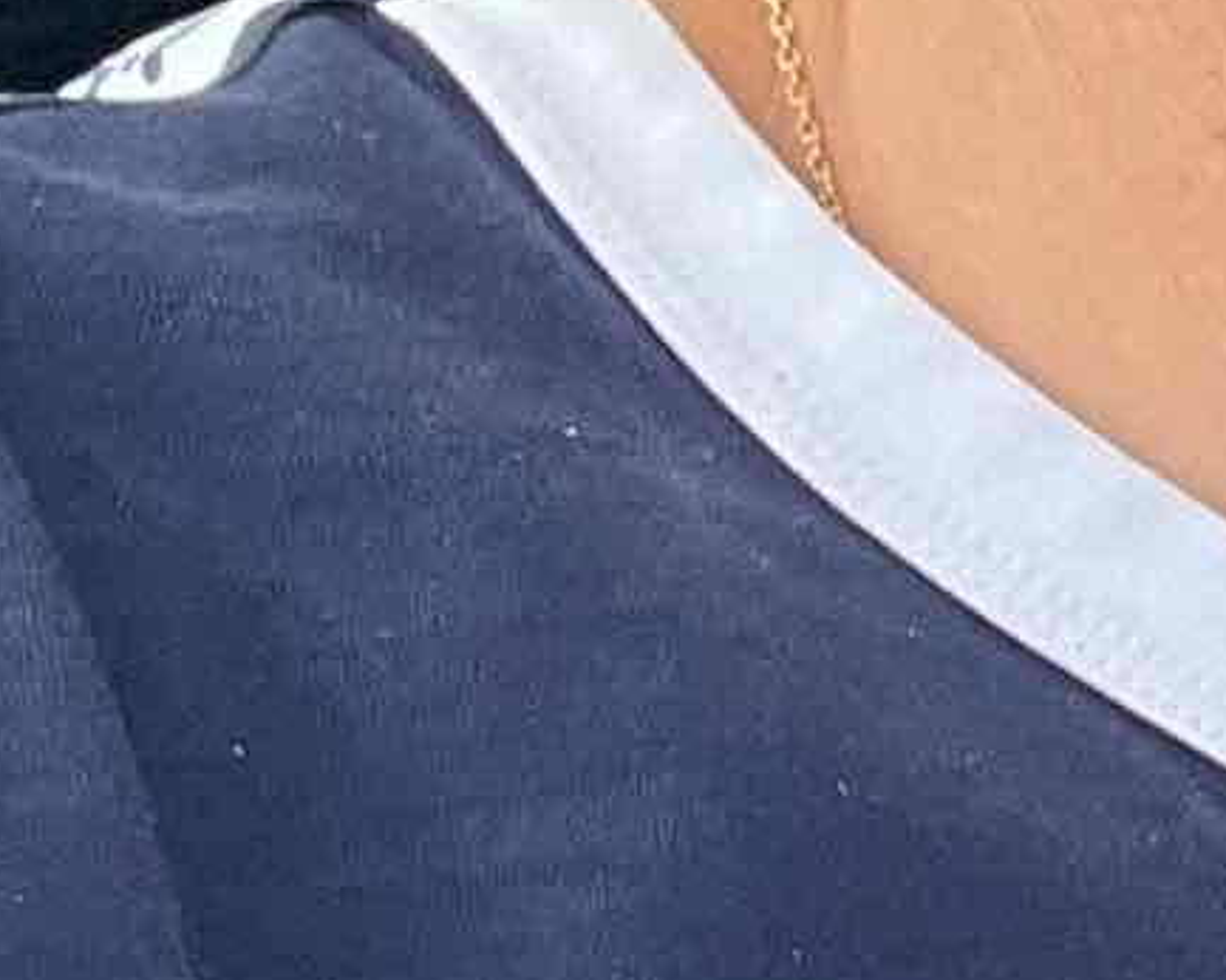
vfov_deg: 14.5
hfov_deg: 19.3
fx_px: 3192
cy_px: -970
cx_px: 1780
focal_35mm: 88
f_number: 2.2
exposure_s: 1/279
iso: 25
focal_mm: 2.71
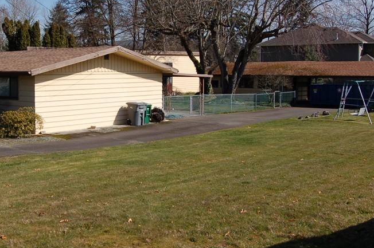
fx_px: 467
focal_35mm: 45
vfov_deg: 29.7
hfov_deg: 42.9
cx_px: 119
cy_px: 92
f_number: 10
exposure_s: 1/400
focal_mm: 18
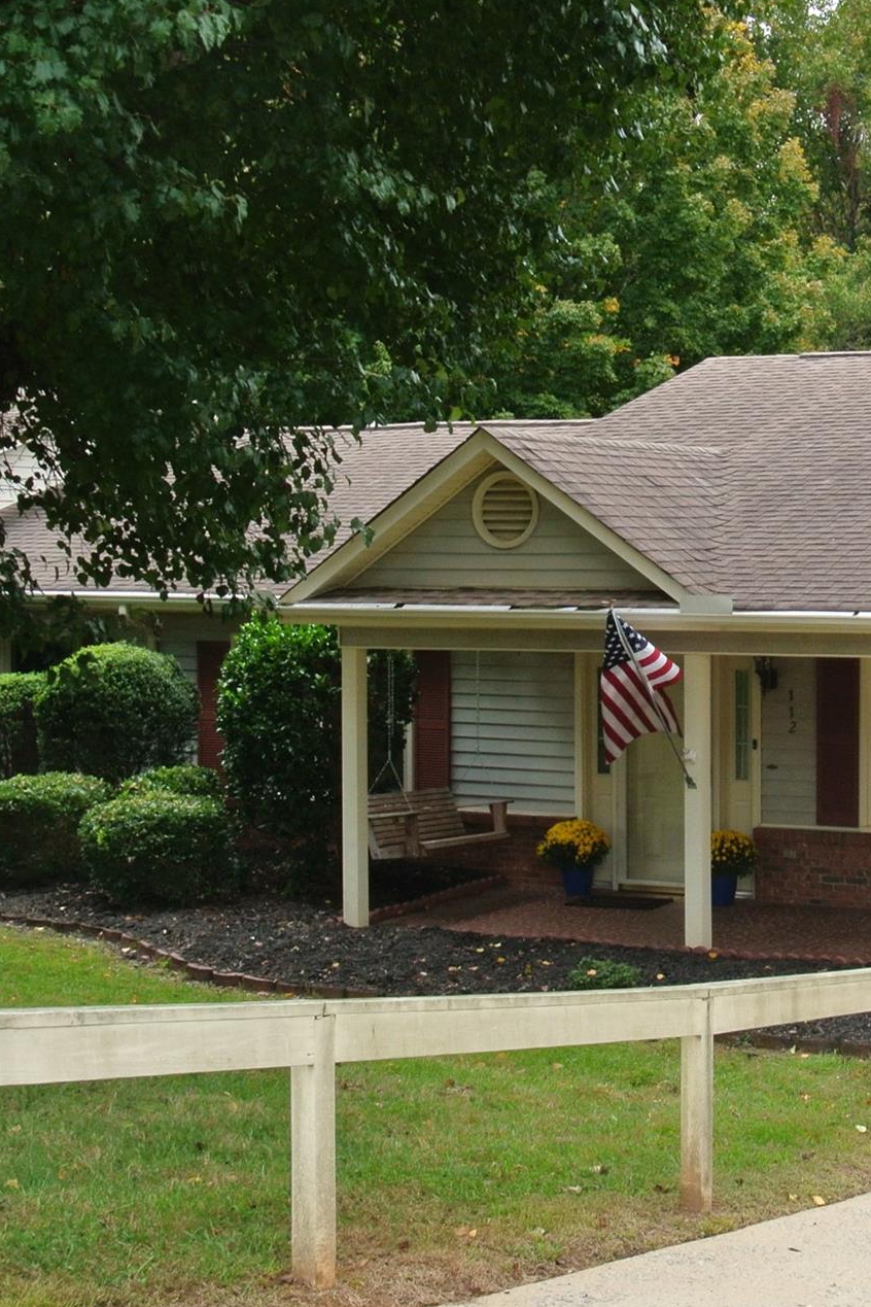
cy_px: 632
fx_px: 2286
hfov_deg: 20.8
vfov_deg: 31.9
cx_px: 877
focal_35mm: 63
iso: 400
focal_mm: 14.5
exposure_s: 1/60
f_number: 9
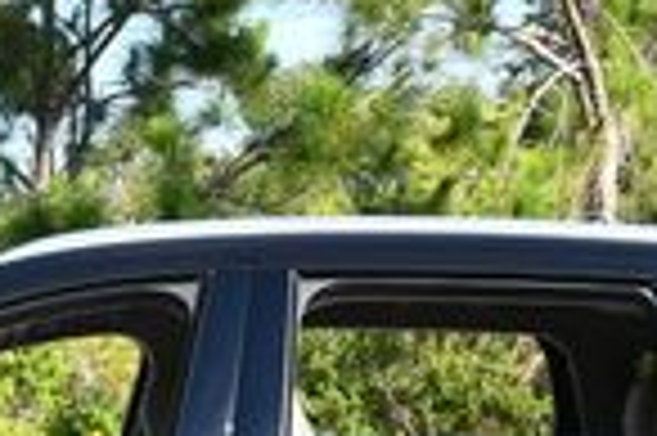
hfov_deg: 9.7
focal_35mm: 211
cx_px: 122
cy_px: 405
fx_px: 3846
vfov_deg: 6.5
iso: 200
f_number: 8
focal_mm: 24
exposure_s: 1/250
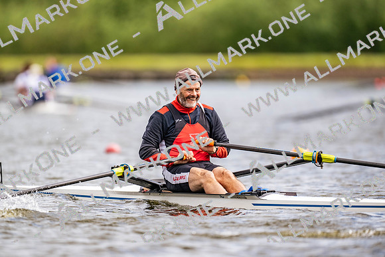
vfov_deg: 2.3
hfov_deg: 3.4
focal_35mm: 600
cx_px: 192
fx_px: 6418
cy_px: 128
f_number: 4
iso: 250
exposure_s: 1/2500
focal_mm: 600
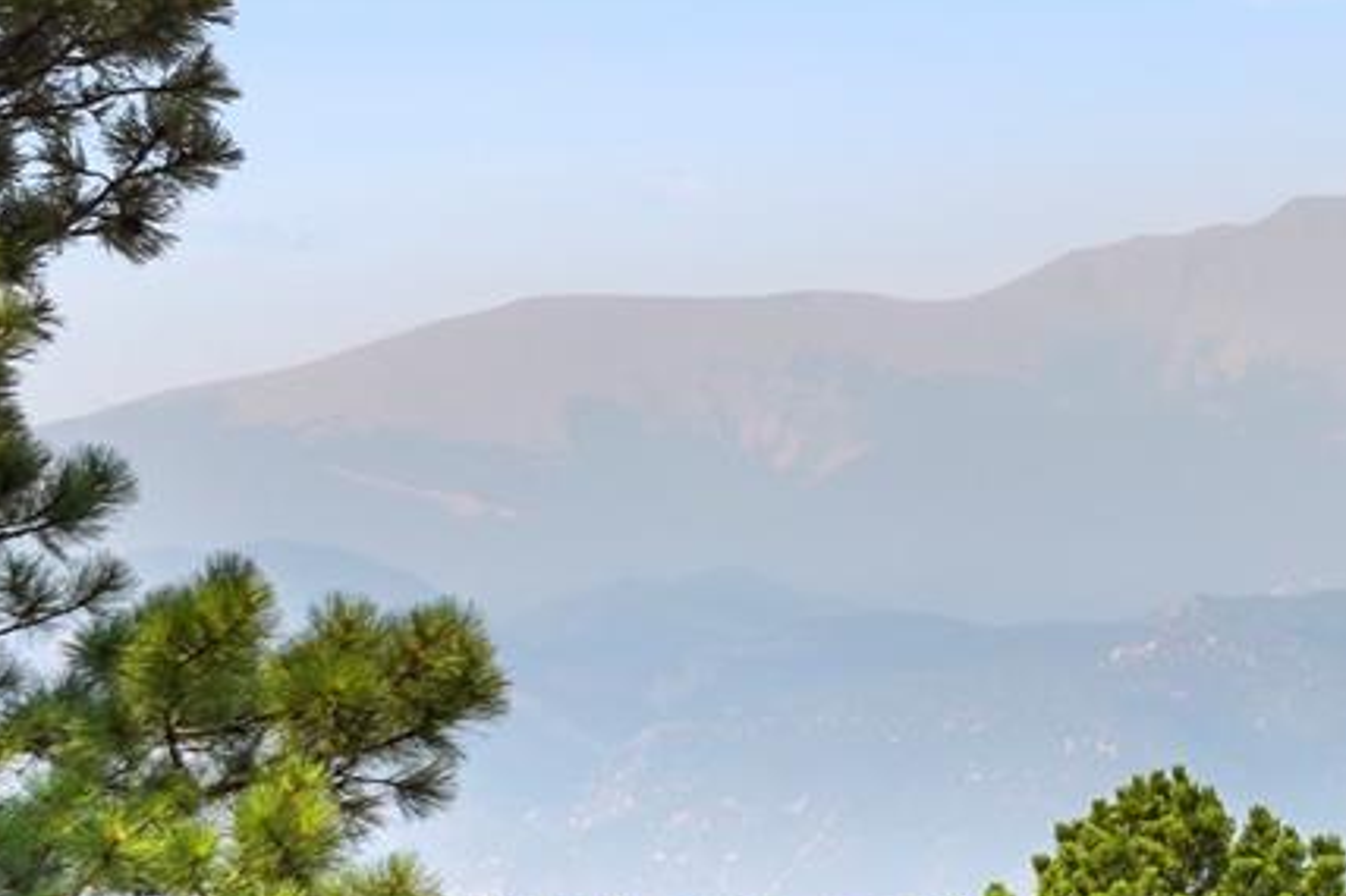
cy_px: 607
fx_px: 10464
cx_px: 1547
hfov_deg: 7.3
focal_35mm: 280
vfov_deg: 4.9
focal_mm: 78
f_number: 5
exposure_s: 1/1000
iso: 200
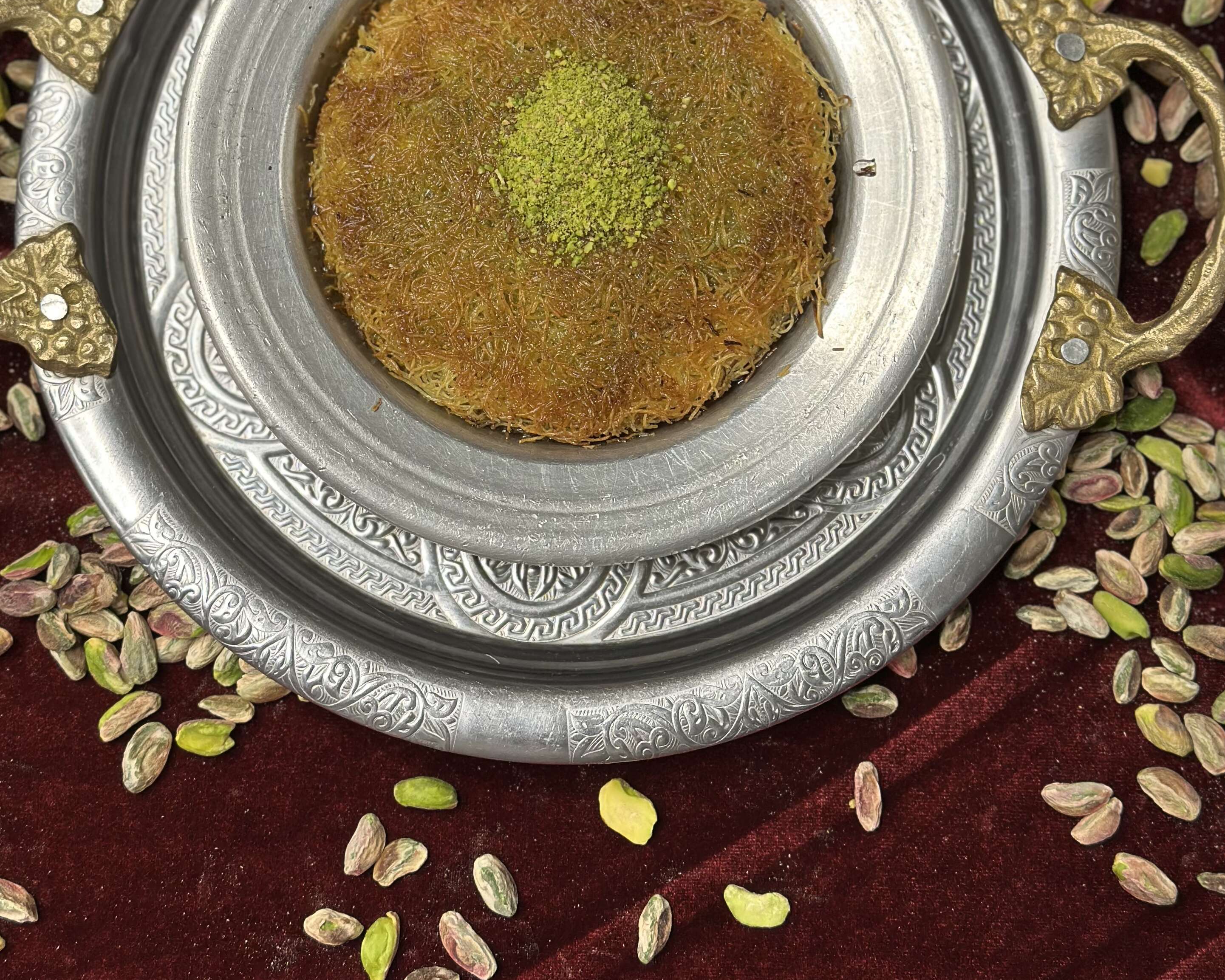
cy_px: 215
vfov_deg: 23.2
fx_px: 2357
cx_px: 590
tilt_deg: -79.7
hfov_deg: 29.1
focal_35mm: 65
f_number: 1.78
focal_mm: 6.86
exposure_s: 1/50
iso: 64
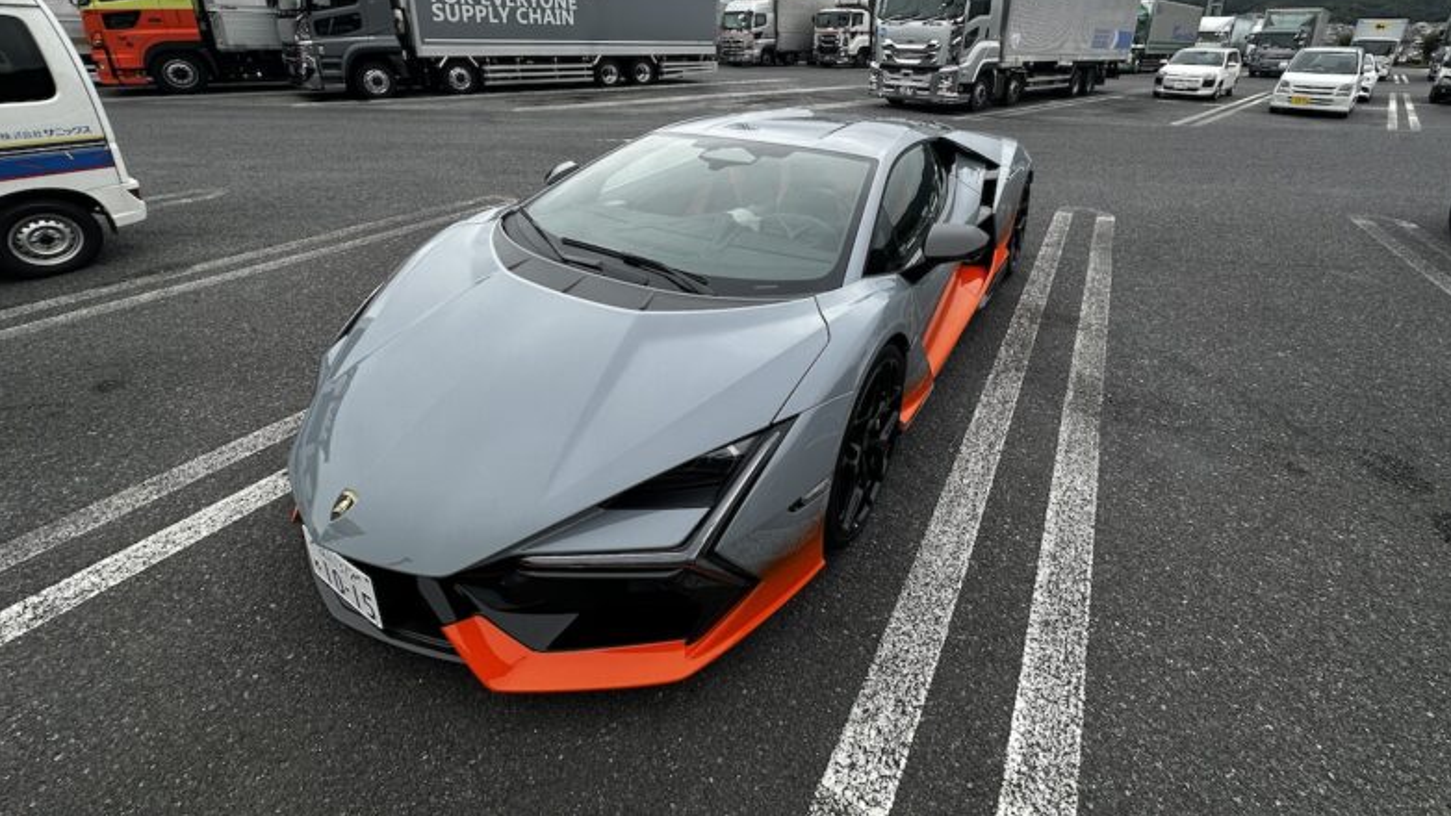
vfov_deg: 64.7
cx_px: 746
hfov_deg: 99.3
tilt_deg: -16.9
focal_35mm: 16
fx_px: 616
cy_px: 249
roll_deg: +1.5
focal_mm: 2.22
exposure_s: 1/469
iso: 40
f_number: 2.2
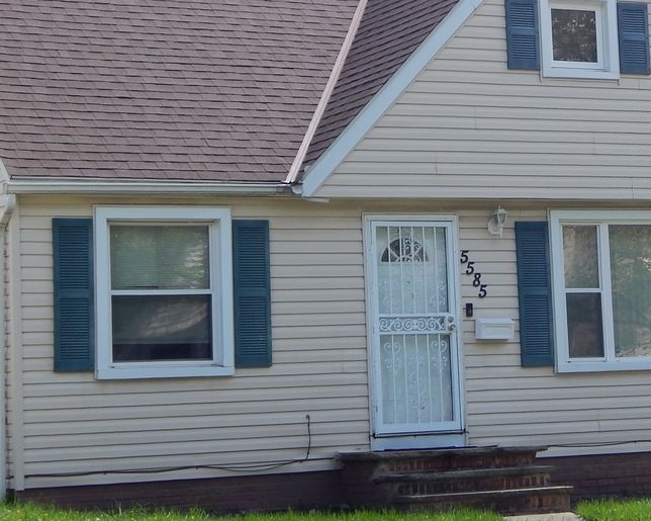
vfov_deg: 12.3
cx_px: 549
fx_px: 2408
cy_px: 138
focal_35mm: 125
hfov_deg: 15.3
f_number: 3.8
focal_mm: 9.7
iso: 125
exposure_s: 1/500
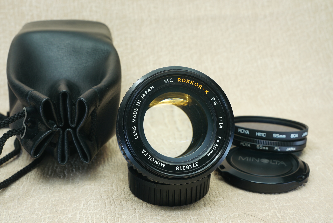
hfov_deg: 41.1
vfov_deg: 28.1
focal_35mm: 48
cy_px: 112
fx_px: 444
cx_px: 166
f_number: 9
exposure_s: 1.6
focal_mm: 32
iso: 100
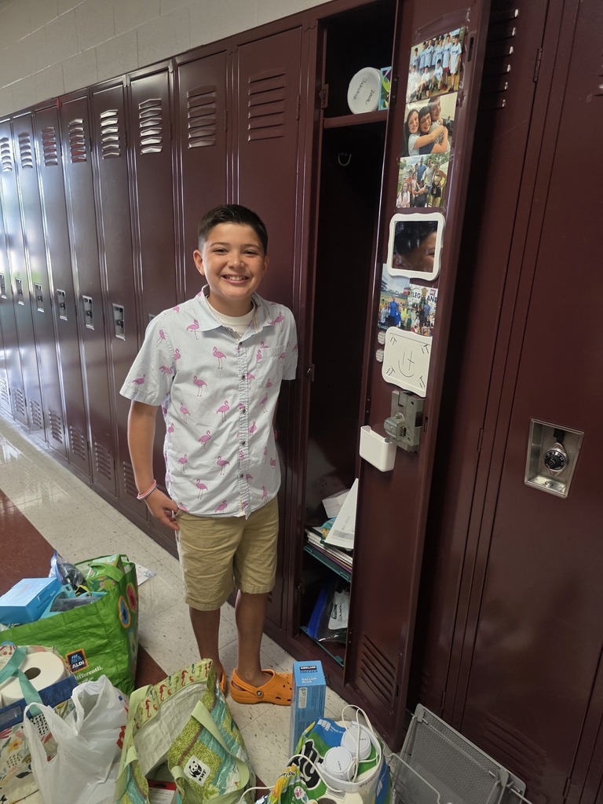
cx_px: 302
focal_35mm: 23
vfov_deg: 73.9
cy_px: 402
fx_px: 534
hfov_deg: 58.9
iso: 320
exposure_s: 1/120
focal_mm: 6.3
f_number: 1.7
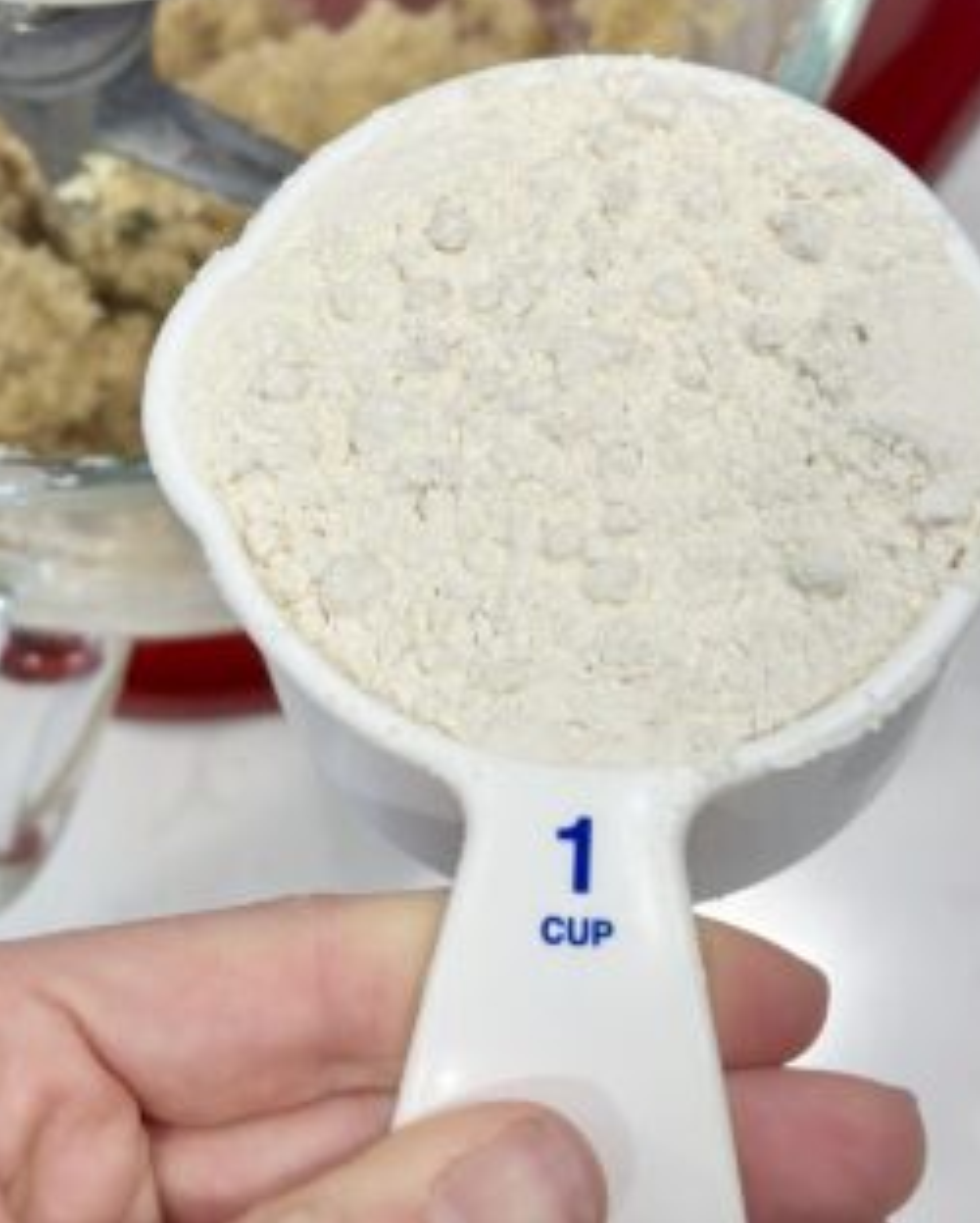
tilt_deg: -67.2
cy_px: 325
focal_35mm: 75
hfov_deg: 20.4
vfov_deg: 25.1
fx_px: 2716
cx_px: 323
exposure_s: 1/120
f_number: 1.78
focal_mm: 6.86
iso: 80
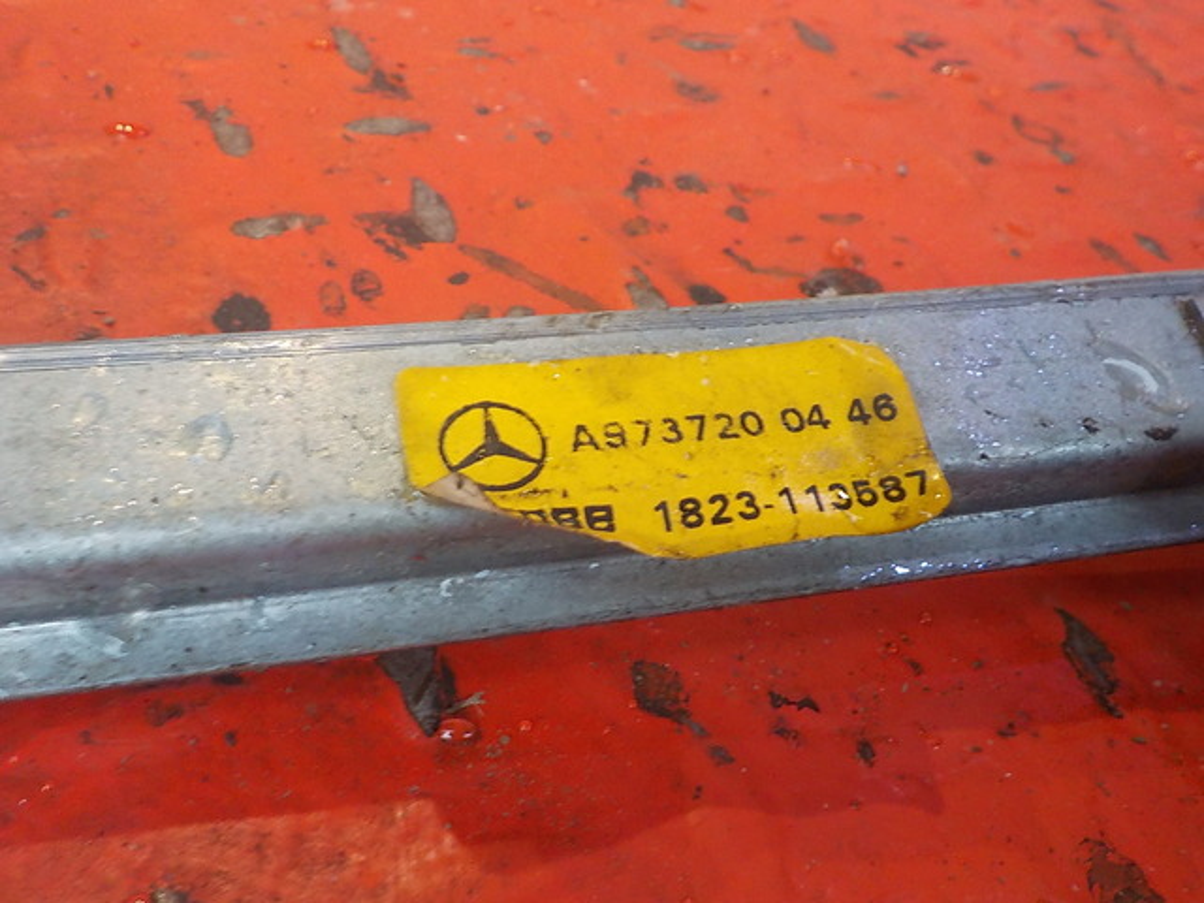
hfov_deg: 60.0
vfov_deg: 46.8
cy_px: 452
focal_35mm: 30
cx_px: 602
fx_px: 1043
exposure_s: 1/30
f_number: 3.3
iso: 200
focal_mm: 4.1
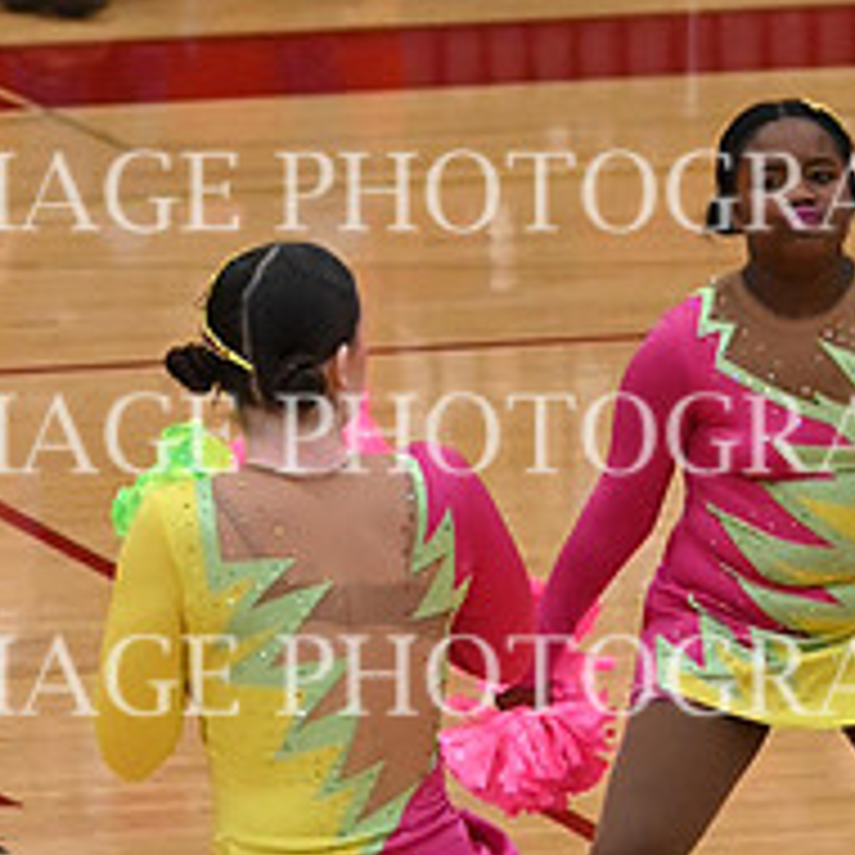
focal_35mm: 466
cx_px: 245
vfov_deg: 3.8
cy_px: 796
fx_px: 13022
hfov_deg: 3.8
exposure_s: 1/400
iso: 6400
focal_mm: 120
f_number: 4
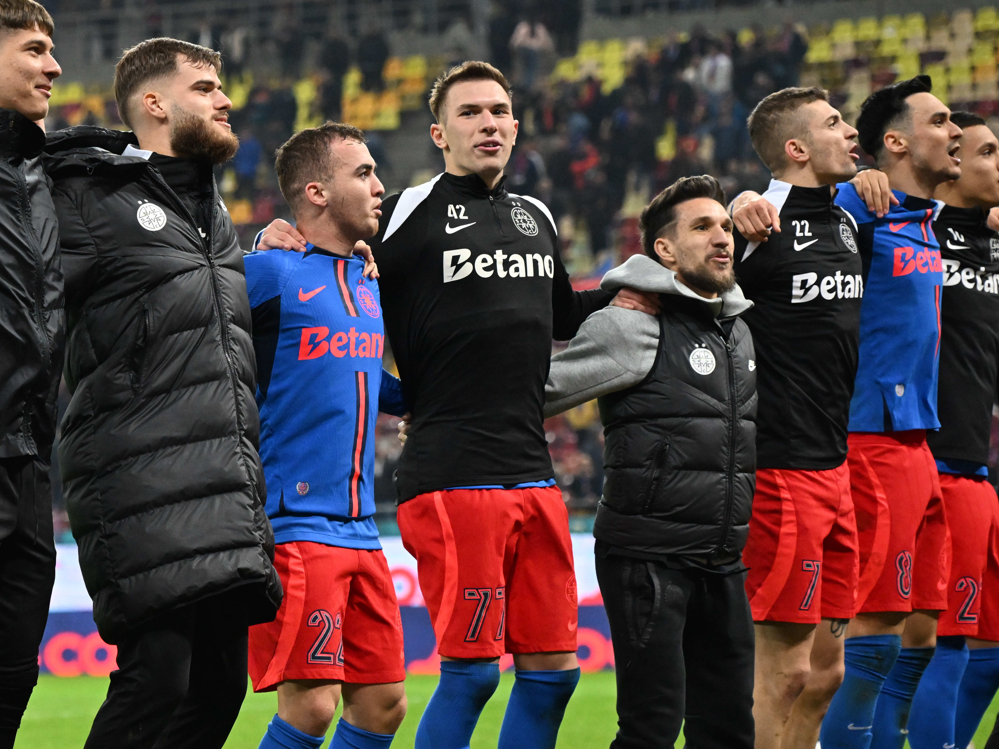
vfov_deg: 8.1
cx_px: 220
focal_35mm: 184
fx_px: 5310
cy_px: 333
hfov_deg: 10.7
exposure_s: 1/1250
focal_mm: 110
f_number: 4
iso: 4000
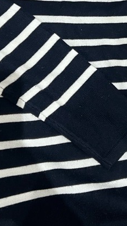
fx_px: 413
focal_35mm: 69
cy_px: 32
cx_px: 120
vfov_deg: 29.6
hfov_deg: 17.2
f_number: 1.5
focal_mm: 5.7
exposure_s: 1/50
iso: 160
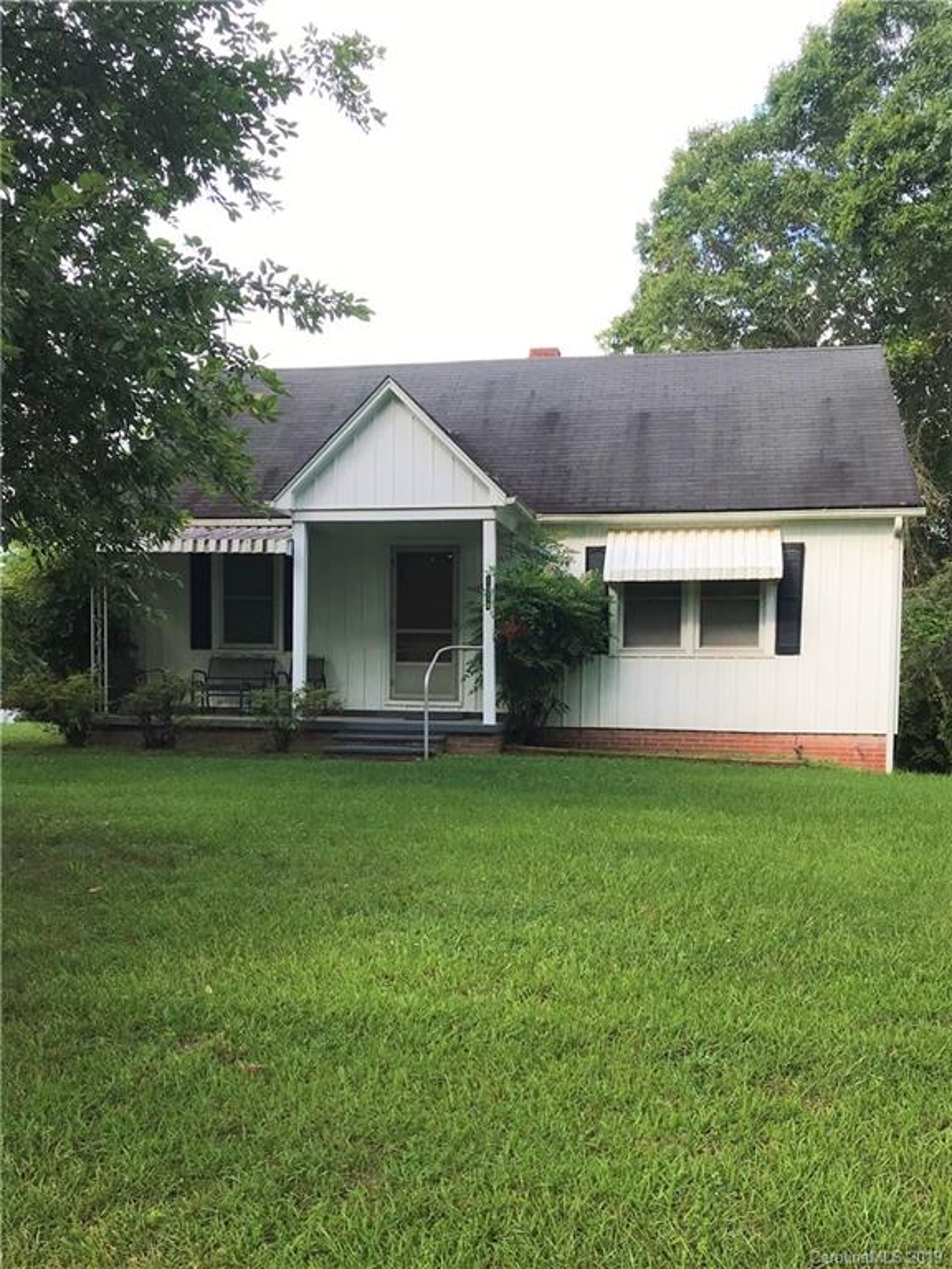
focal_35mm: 28
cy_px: 634
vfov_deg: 63.4
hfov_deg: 49.7
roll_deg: -0.5
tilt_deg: -3.1
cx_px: 476
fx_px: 1027
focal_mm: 3.99
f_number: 1.8
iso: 20
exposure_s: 1/567
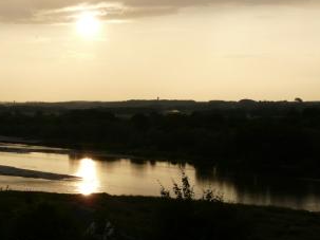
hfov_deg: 27.2
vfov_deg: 20.7
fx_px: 656
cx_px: 93
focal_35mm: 71
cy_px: 134
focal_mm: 7.9
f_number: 5.6
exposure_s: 1/320
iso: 100
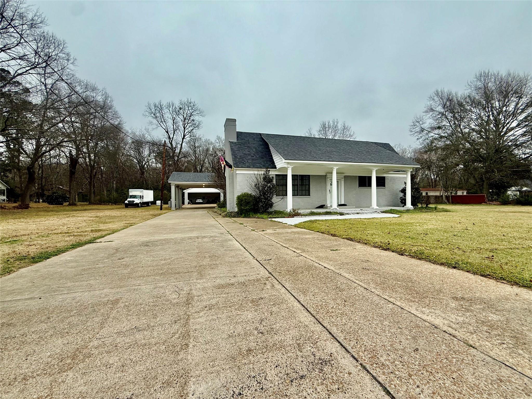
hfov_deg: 102.1
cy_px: 200
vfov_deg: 85.7
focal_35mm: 14
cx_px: 266
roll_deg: +0.9
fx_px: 215
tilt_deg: -0.5
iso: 50
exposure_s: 1/686
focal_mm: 2.22
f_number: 2.2
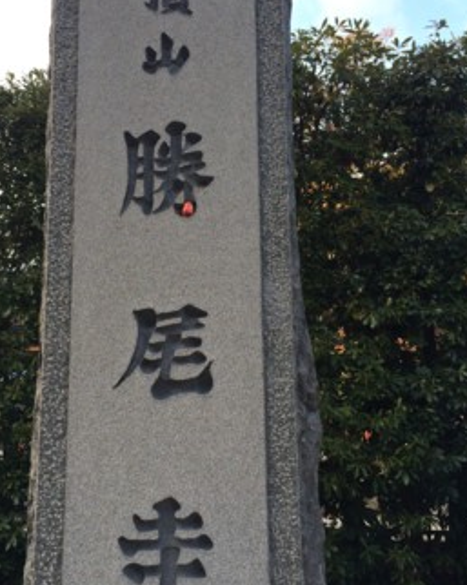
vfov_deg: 44.8
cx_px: 174
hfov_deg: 36.2
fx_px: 709
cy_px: 300
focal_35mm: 41
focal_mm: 4.12
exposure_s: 1/383
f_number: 2.2
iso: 32
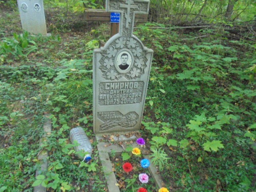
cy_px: 96
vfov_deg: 53.1
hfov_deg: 67.3
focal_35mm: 26
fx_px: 192
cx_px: 128
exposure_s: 1/30
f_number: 3.5
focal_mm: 4.6
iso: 250
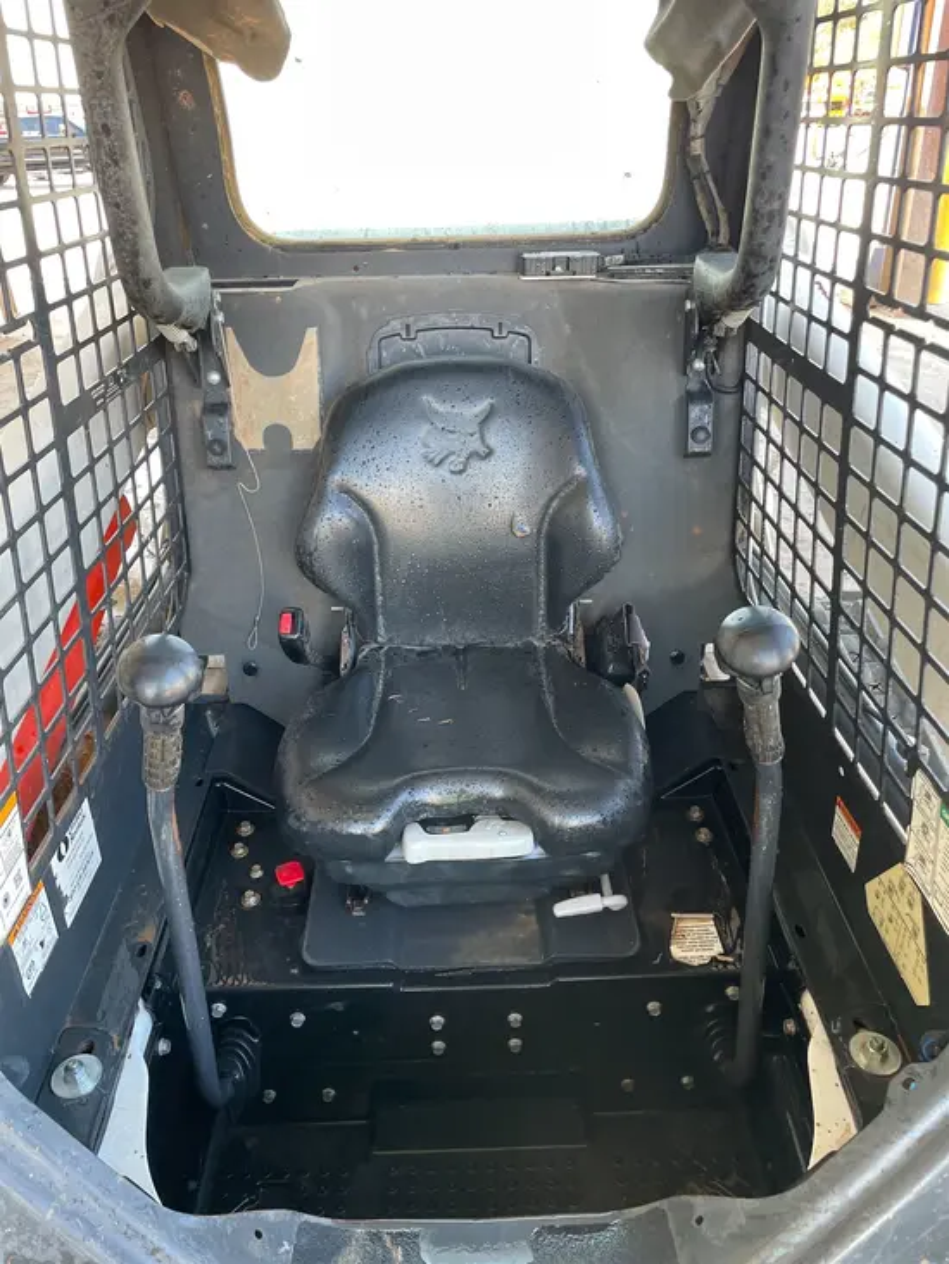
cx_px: 474
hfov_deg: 53.1
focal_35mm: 26
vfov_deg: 67.3
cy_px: 632
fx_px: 950
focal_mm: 4.2
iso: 100
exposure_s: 1/121
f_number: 1.6
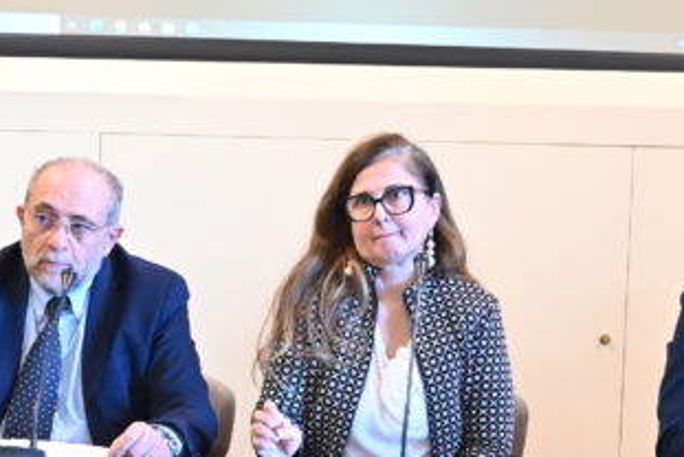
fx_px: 2111
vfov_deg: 12.3
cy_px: 419
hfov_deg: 18.3
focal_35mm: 111
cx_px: 207
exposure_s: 1/50
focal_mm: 30.5
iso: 2800
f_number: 4
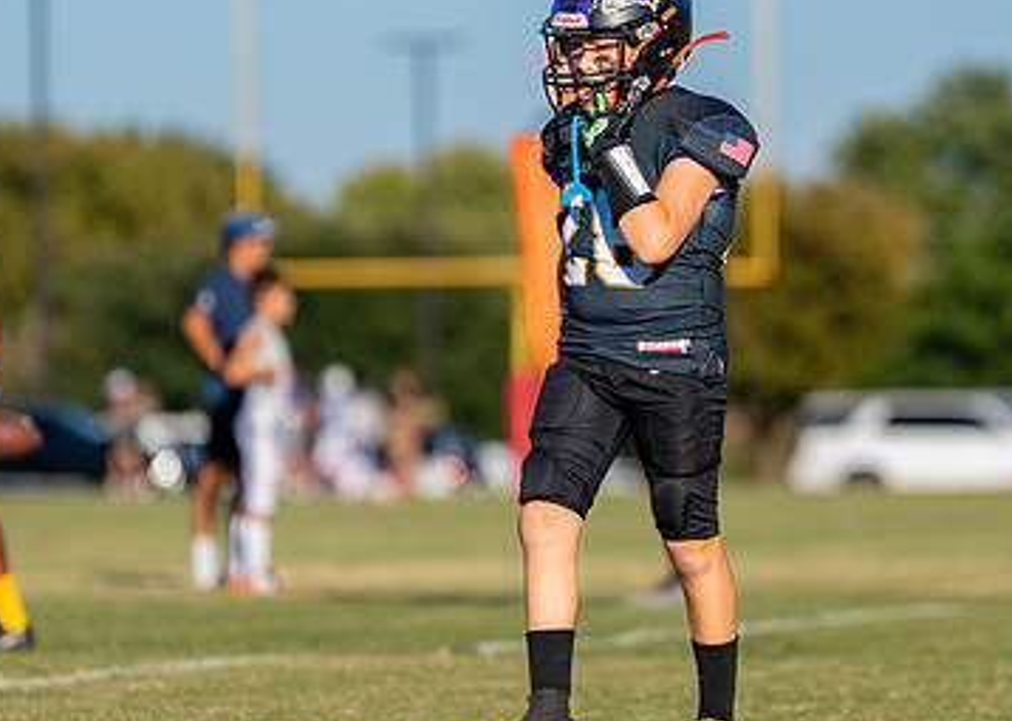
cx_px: 588
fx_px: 14271
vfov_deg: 2.9
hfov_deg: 4.1
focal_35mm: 497
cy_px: 304
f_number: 2.8
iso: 160
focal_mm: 200
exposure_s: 1/3200
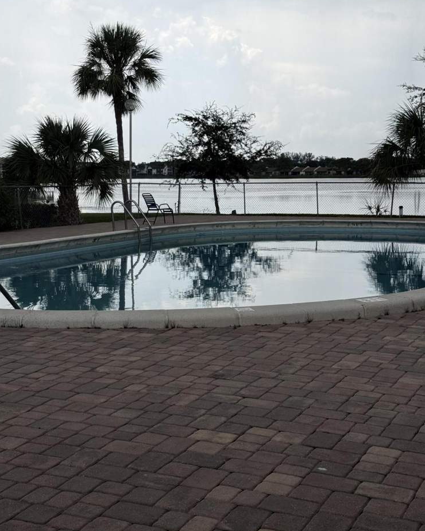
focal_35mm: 54
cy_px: 253
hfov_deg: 28.1
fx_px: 849
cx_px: 197
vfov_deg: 34.7
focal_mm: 6.76
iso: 64
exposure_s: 1/2494
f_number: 1.78
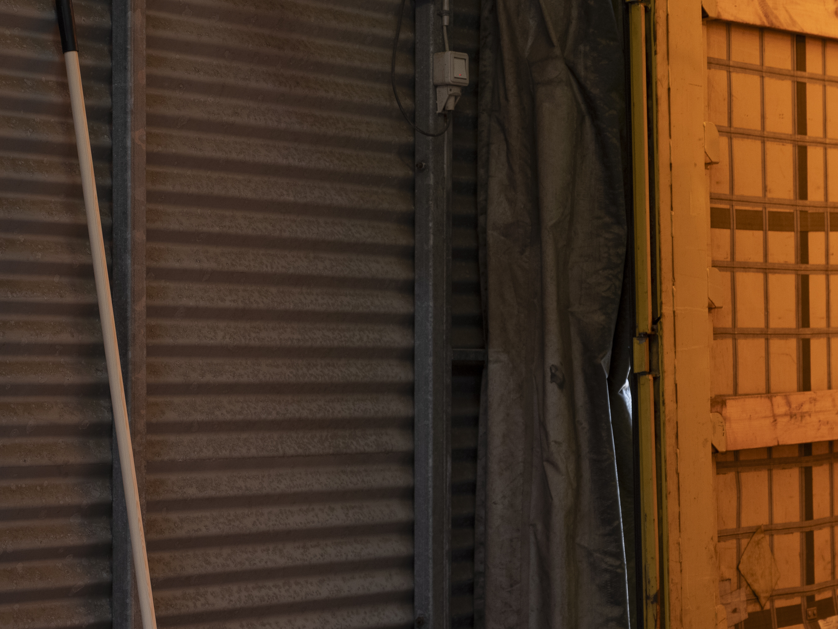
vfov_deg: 14.2
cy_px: 485
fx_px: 2517
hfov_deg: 18.9
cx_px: 313
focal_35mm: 104
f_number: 4
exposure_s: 1/125
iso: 500
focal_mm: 64
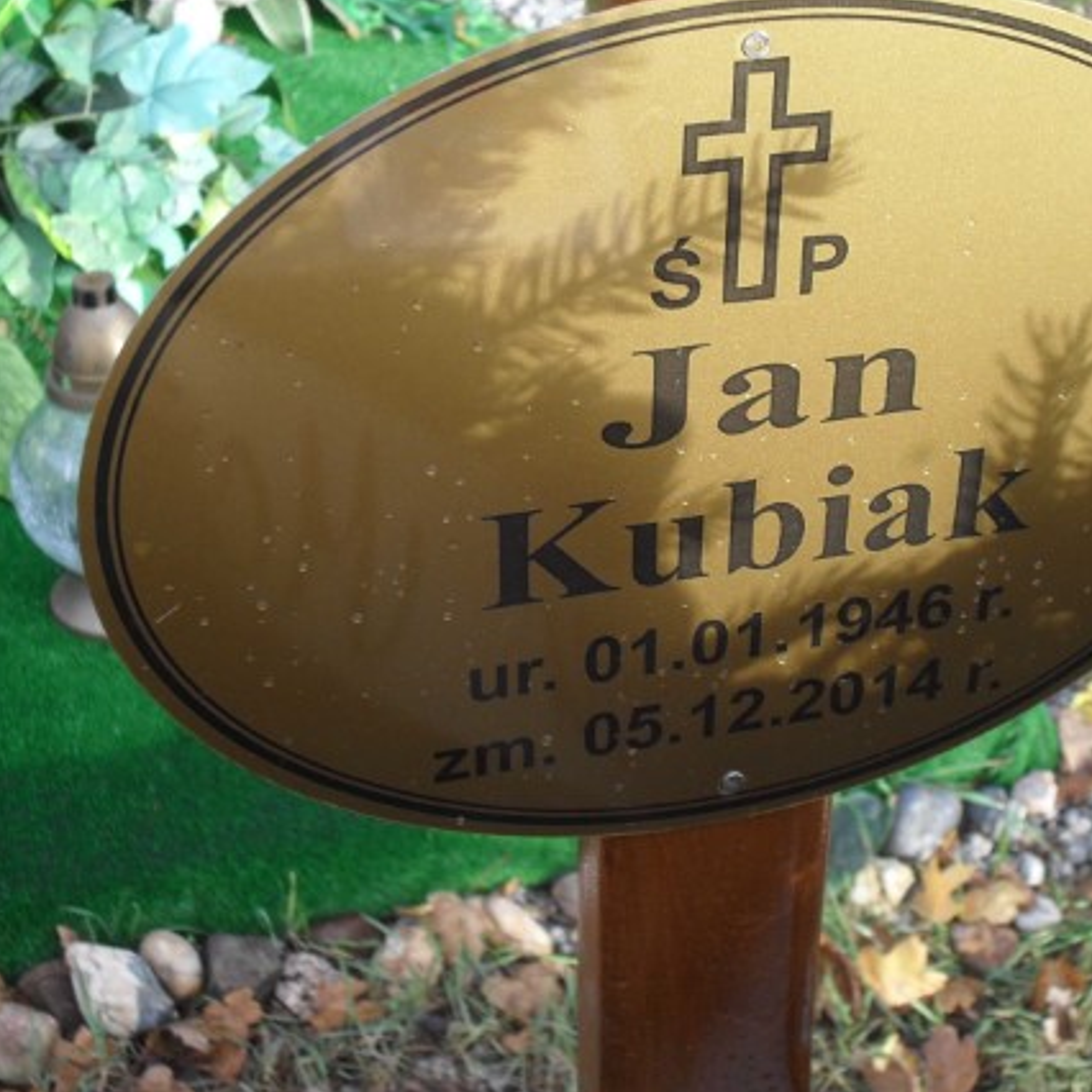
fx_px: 2320
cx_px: 769
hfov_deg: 26.3
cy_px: 523
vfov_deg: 26.5
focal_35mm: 65
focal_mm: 8.7
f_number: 3.9
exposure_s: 1/90
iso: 100
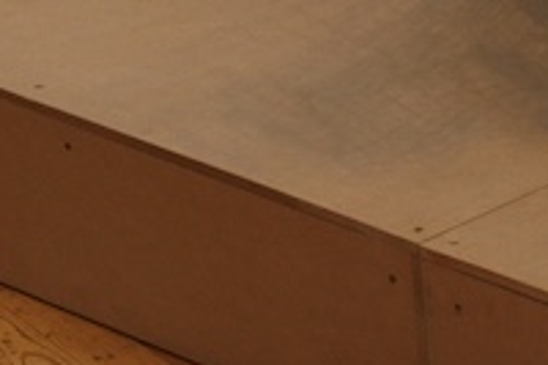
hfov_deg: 6.5
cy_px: -78
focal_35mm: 311
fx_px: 4730
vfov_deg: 4.4
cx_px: 933
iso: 200
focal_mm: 35
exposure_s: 1/125
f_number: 5.3
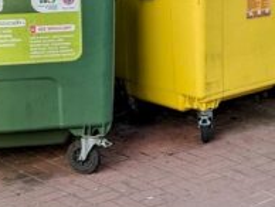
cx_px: 111
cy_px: 4
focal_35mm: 86
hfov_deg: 22.7
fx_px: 684
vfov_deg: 16.9
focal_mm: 6.9
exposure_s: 1/353
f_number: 1.68
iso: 20
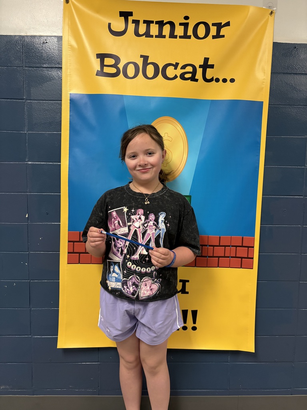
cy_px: 205
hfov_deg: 53.1
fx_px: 307
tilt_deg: -6.5
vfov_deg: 67.3
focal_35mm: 26
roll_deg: -1.7
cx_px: 154
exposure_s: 1/60
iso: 320
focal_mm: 5.96
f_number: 1.6
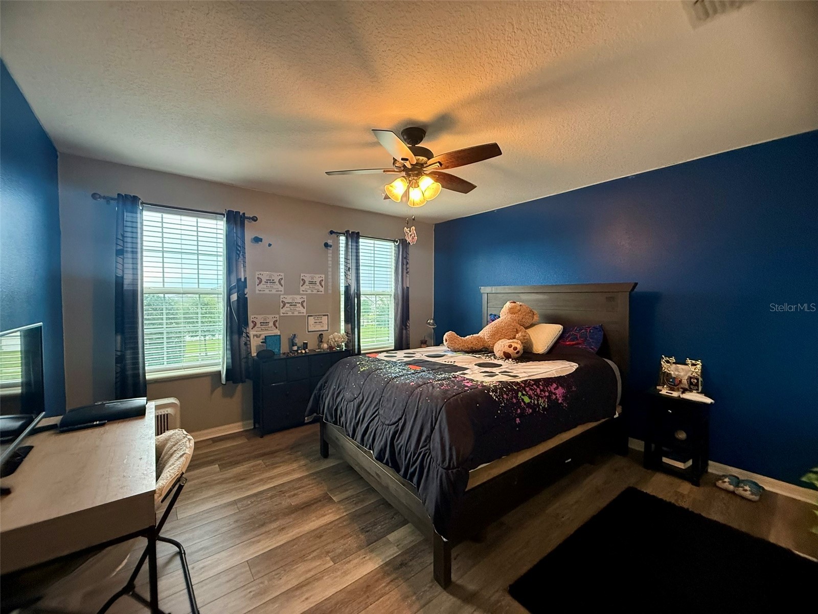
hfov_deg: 102.1
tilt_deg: -1.4
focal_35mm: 14
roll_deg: +0.1
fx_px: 331
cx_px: 409
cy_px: 307
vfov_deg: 85.7
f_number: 2.2
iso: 500
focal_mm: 2.22
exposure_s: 1/60
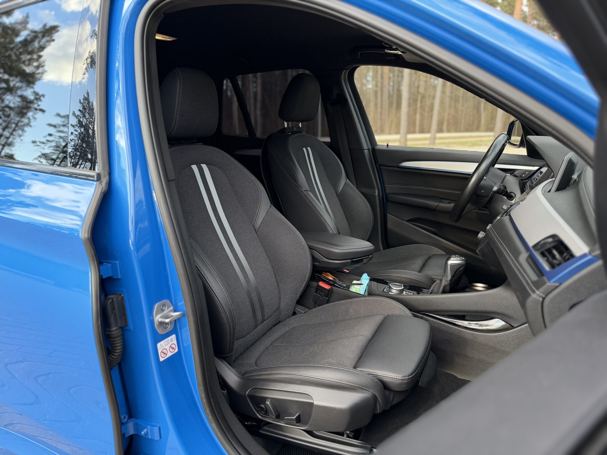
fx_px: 421
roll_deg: +0.1
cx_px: 304
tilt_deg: -12.9
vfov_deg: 56.8
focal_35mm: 24
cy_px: 228
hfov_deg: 71.6
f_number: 1.78
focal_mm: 6.76
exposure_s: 1/190
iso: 200
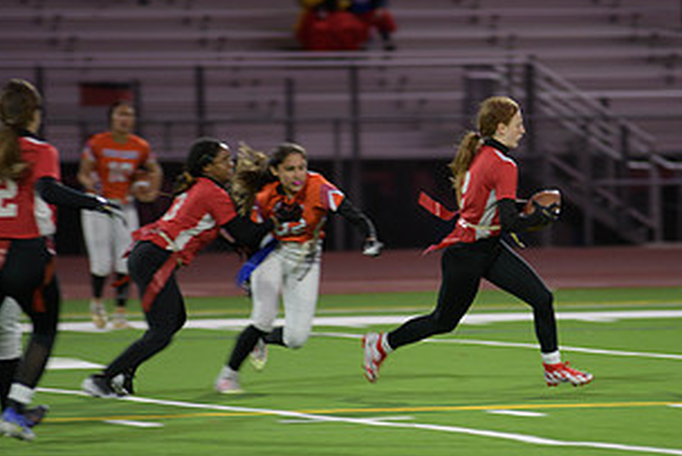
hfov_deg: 5.4
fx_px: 7240
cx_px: 455
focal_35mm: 382
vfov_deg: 3.6
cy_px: 262
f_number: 2.8
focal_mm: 200
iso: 800
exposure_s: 1/200
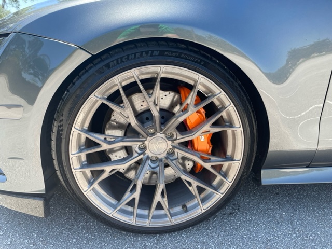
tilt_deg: -18.0
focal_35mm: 26
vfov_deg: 53.1
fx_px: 249
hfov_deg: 67.3
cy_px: 124
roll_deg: -0.1
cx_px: 166
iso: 32
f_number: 1.6
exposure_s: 1/443
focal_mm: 4.2
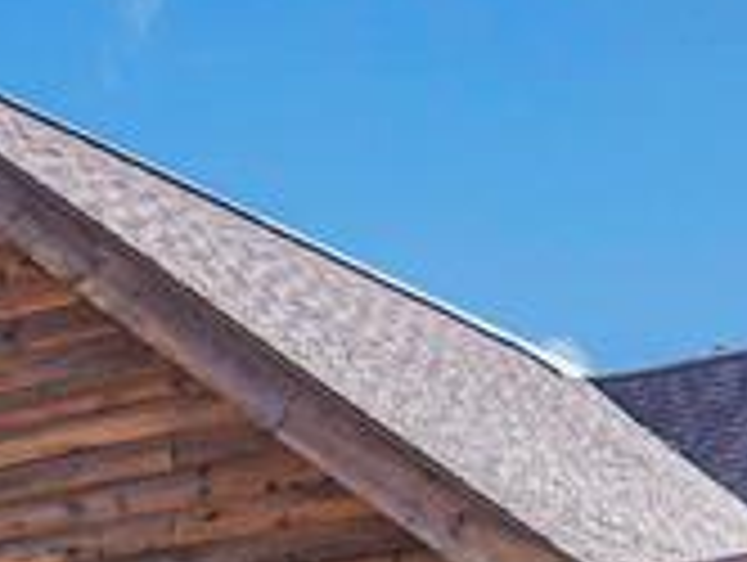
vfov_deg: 11.0
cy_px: 821
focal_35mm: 130
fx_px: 2809
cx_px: 140
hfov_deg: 15.0
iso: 160
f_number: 5.6
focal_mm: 22
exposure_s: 1/250
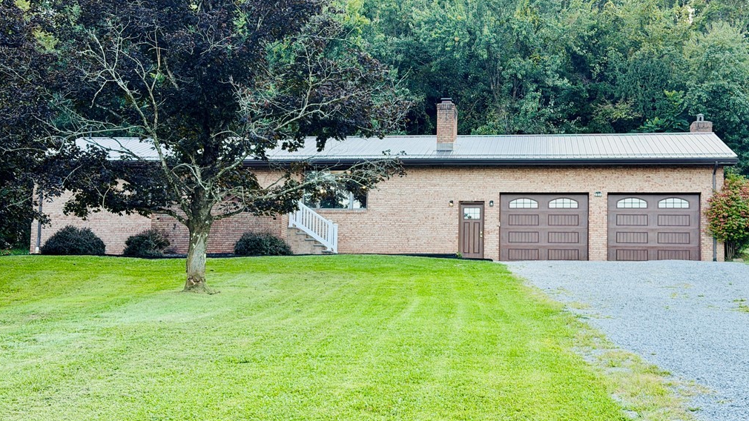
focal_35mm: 53
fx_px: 1053
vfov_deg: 22.6
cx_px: 376
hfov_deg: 39.2
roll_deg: -0.9
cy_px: 225
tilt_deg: +5.3
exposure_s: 1/233
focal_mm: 6.76
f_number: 1.78
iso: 64
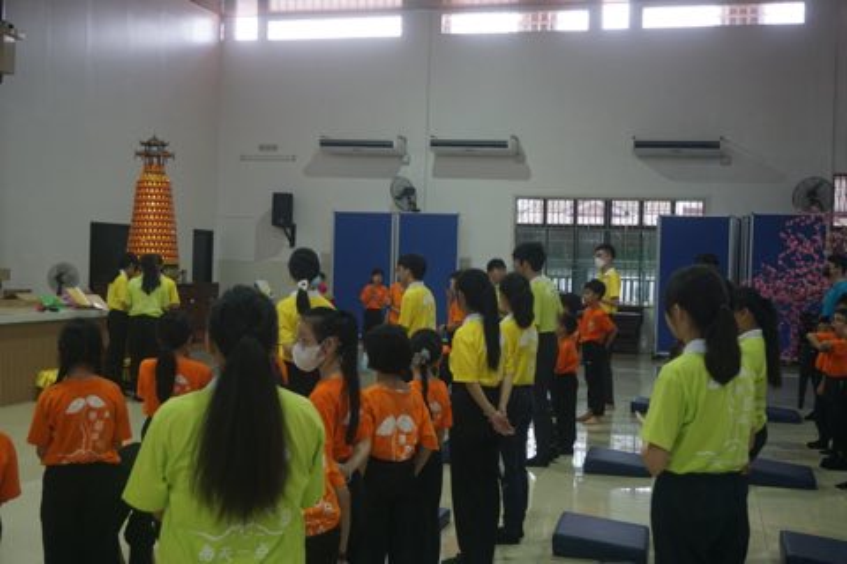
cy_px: 282
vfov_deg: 30.8
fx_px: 1023
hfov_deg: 45.0
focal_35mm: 44
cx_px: 424
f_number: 5
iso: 800
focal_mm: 29
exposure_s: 1/160
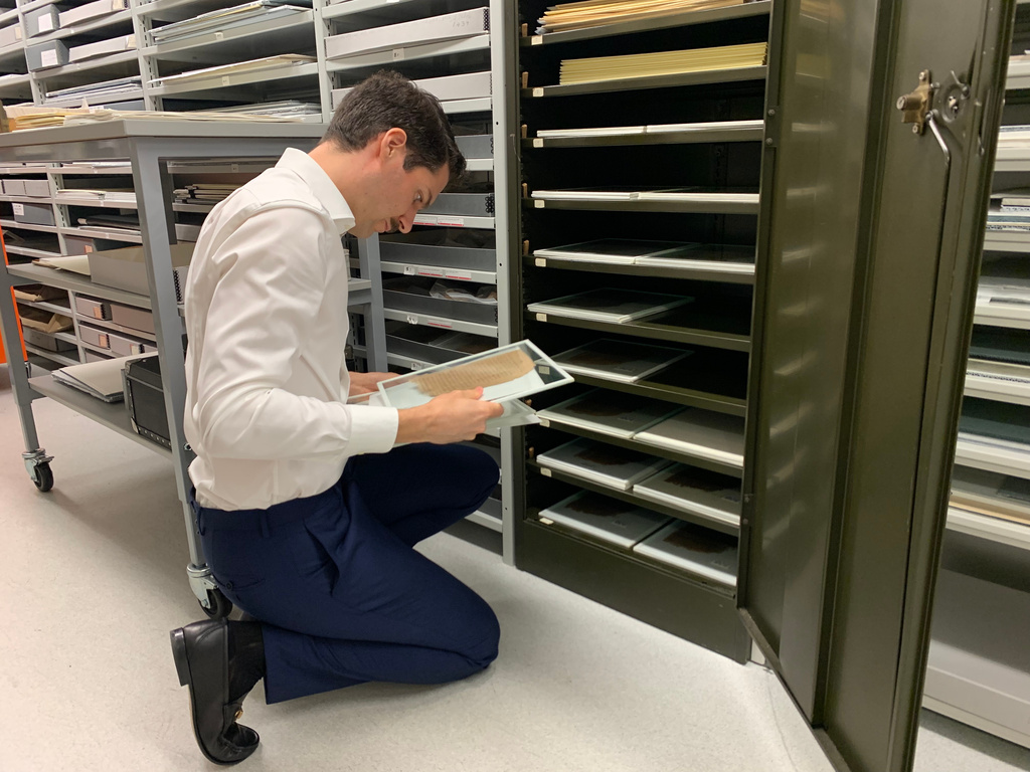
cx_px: 515
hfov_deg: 67.3
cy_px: 386
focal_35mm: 26
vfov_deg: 53.1
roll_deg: +0.7
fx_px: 774
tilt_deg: -14.8
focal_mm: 4.2
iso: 125
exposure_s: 1/60
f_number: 1.8
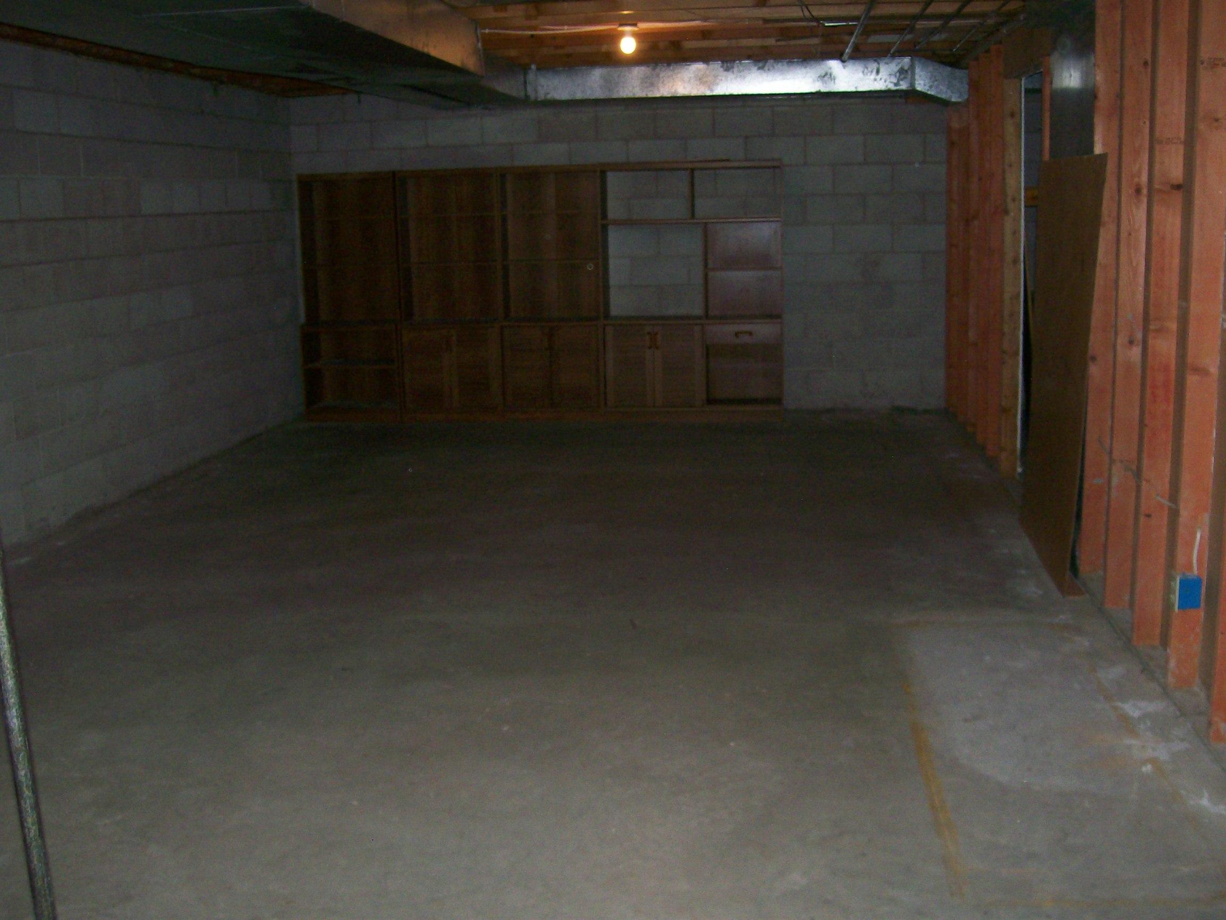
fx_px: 1275
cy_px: 460
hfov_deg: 51.4
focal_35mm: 36
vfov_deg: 39.7
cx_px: 613
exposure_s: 1/64
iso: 140
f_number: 2.7
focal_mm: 6
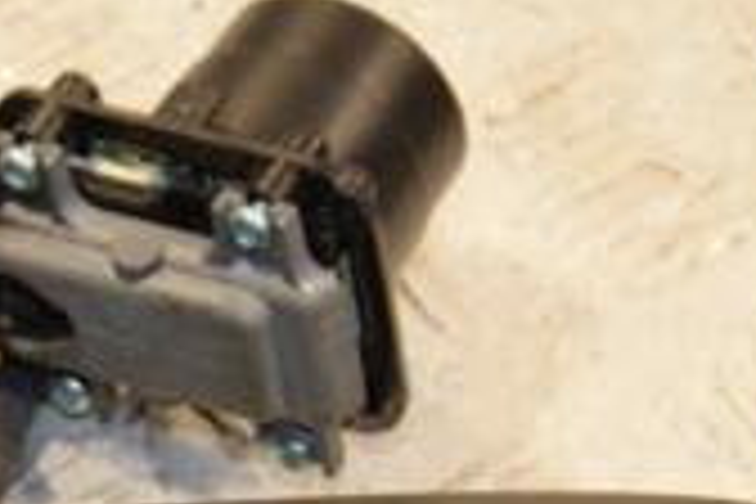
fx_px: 6530
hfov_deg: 6.6
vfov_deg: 4.4
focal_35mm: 311
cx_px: -130
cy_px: 639
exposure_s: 1/200
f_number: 6.3
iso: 800
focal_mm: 58
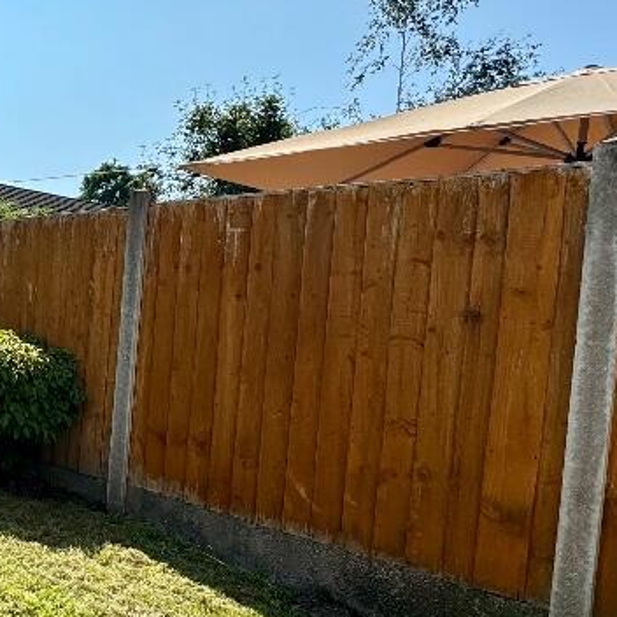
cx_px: -81
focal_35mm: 36
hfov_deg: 37.5
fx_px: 726
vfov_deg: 45.9
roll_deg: -3.4
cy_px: 347
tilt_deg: -3.1
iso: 50
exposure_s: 1/1600
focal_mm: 2.22
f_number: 2.2
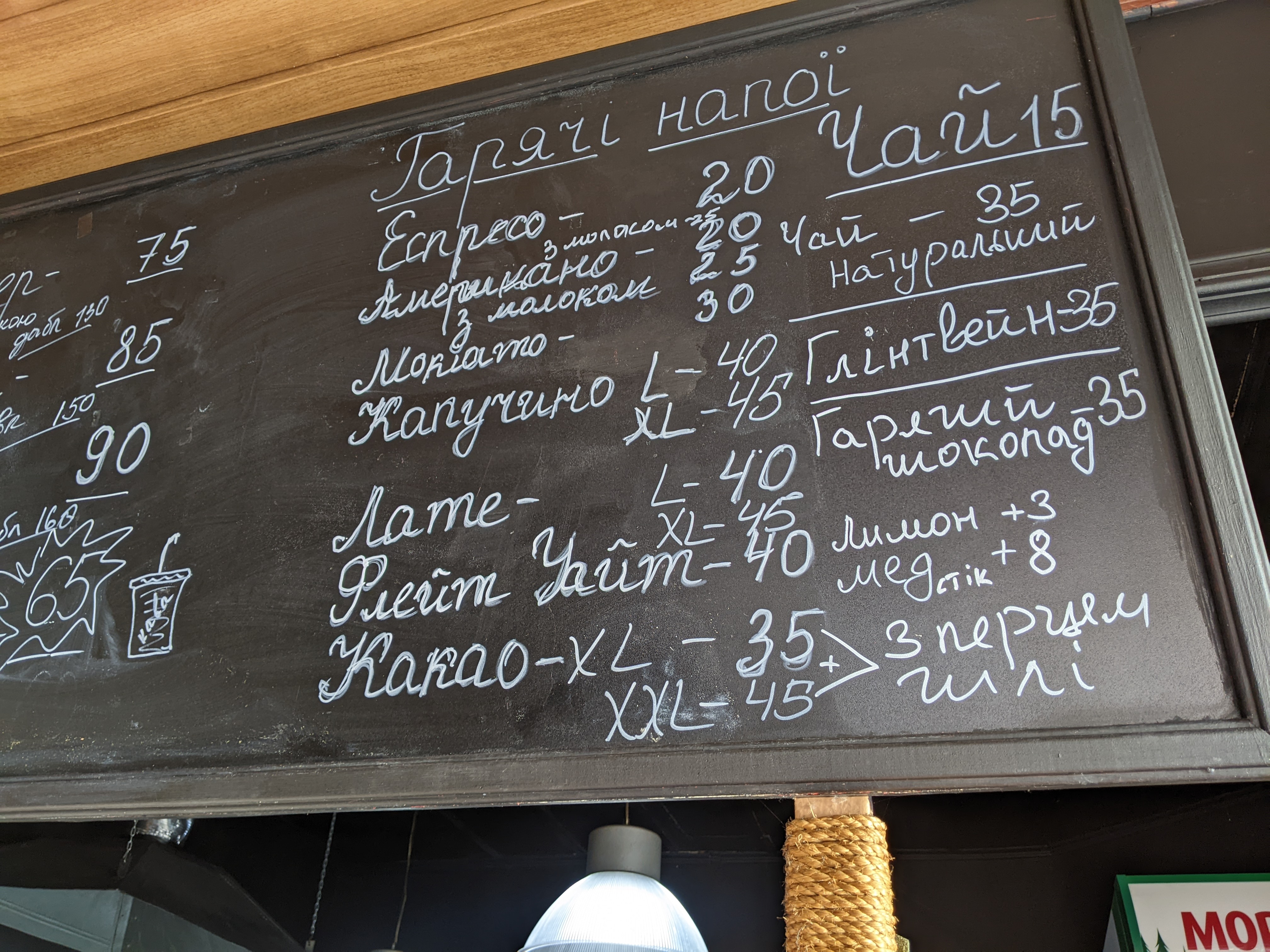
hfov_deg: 65.3
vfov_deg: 51.4
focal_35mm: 27
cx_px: 635
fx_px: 991
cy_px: 476
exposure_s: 1/90.6
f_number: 1.8
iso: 58
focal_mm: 4.44
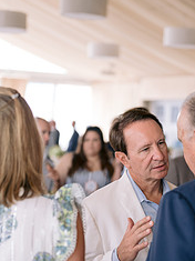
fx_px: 692
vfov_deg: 21.0
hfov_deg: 16.0
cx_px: 147
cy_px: 219
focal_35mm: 92
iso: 800
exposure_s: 1/400
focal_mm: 50
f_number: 2
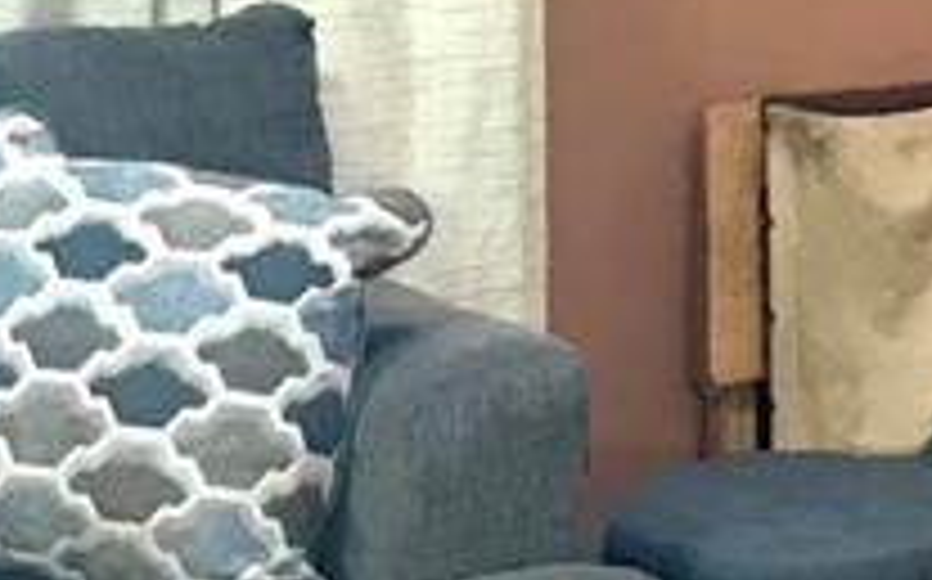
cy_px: -638
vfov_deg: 8.4
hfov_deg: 13.6
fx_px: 3731
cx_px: 1274
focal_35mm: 147
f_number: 1.8
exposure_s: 1/15
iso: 64
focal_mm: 3.99
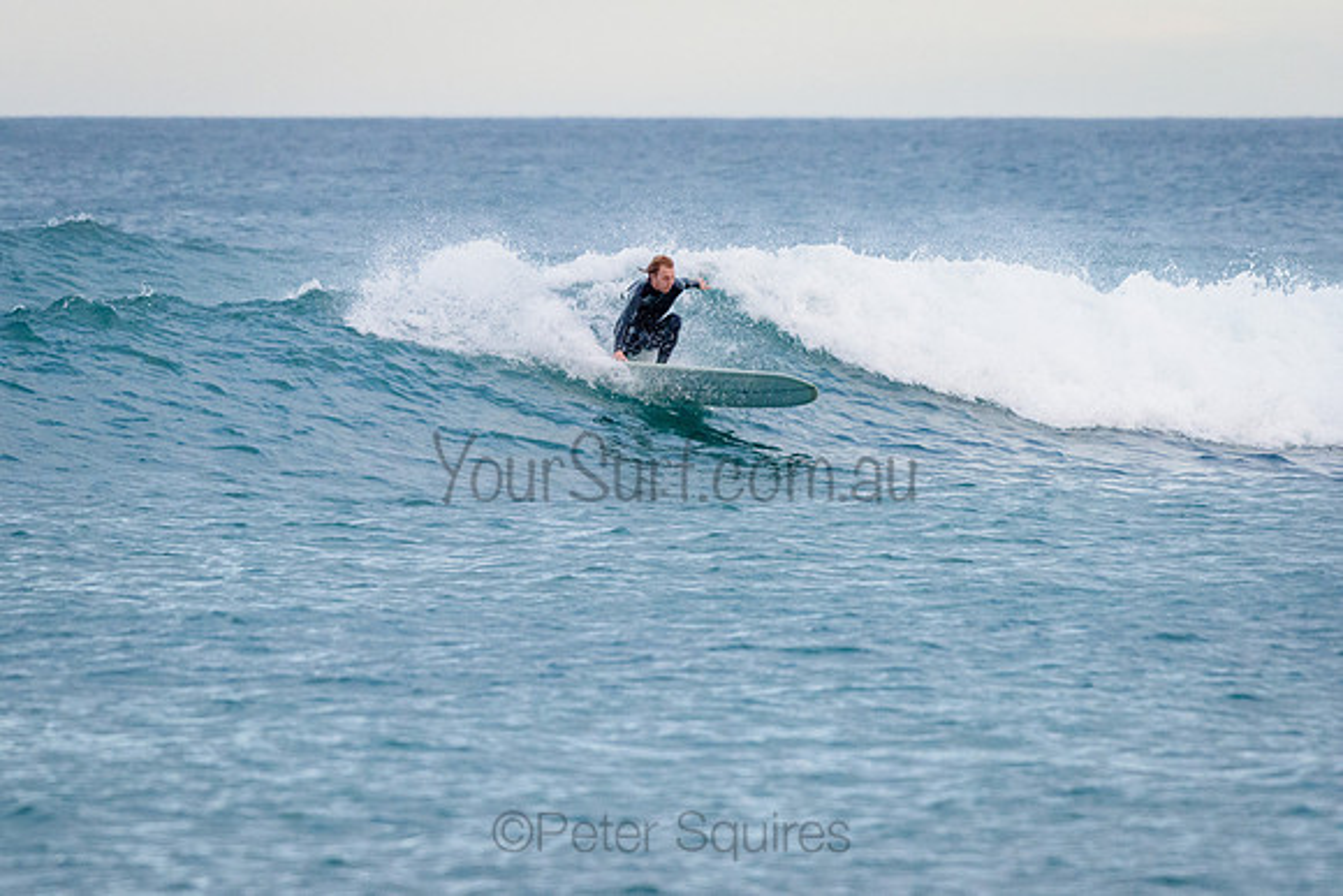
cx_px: 521
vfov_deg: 3.3
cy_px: 353
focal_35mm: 416
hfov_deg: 5.0
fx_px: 15524
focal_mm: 340
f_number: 5.6
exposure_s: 1/2000
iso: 2000
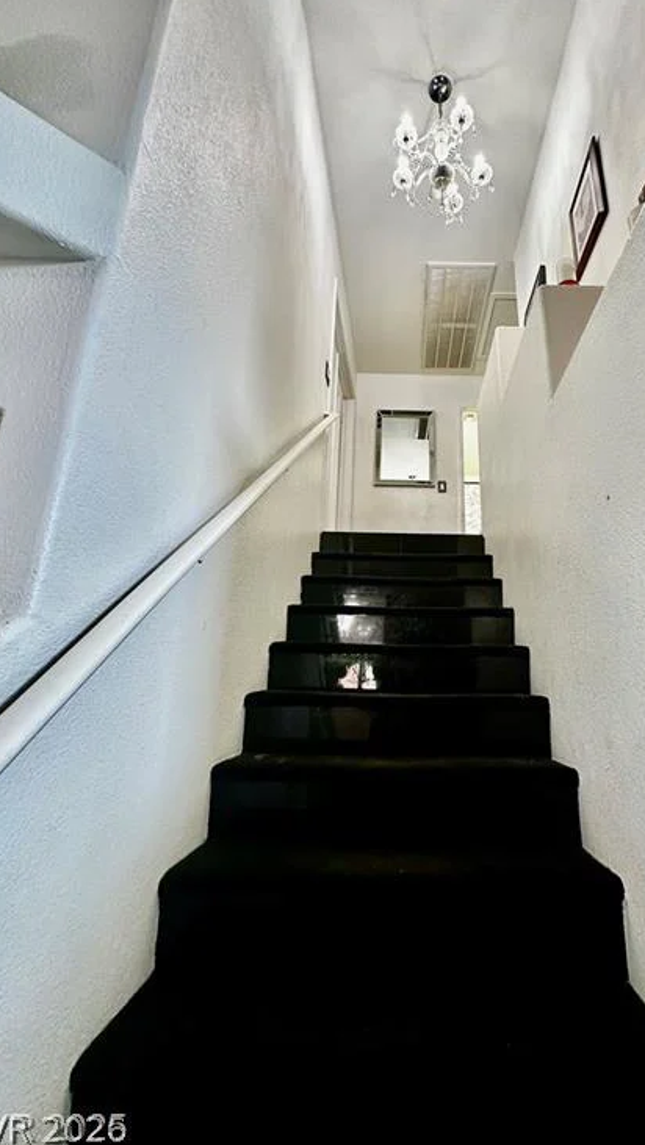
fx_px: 486
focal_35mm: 16
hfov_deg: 66.0
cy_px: 555
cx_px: 407
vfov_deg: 99.3
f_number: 2.2
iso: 160
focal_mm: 2.22
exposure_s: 1/60
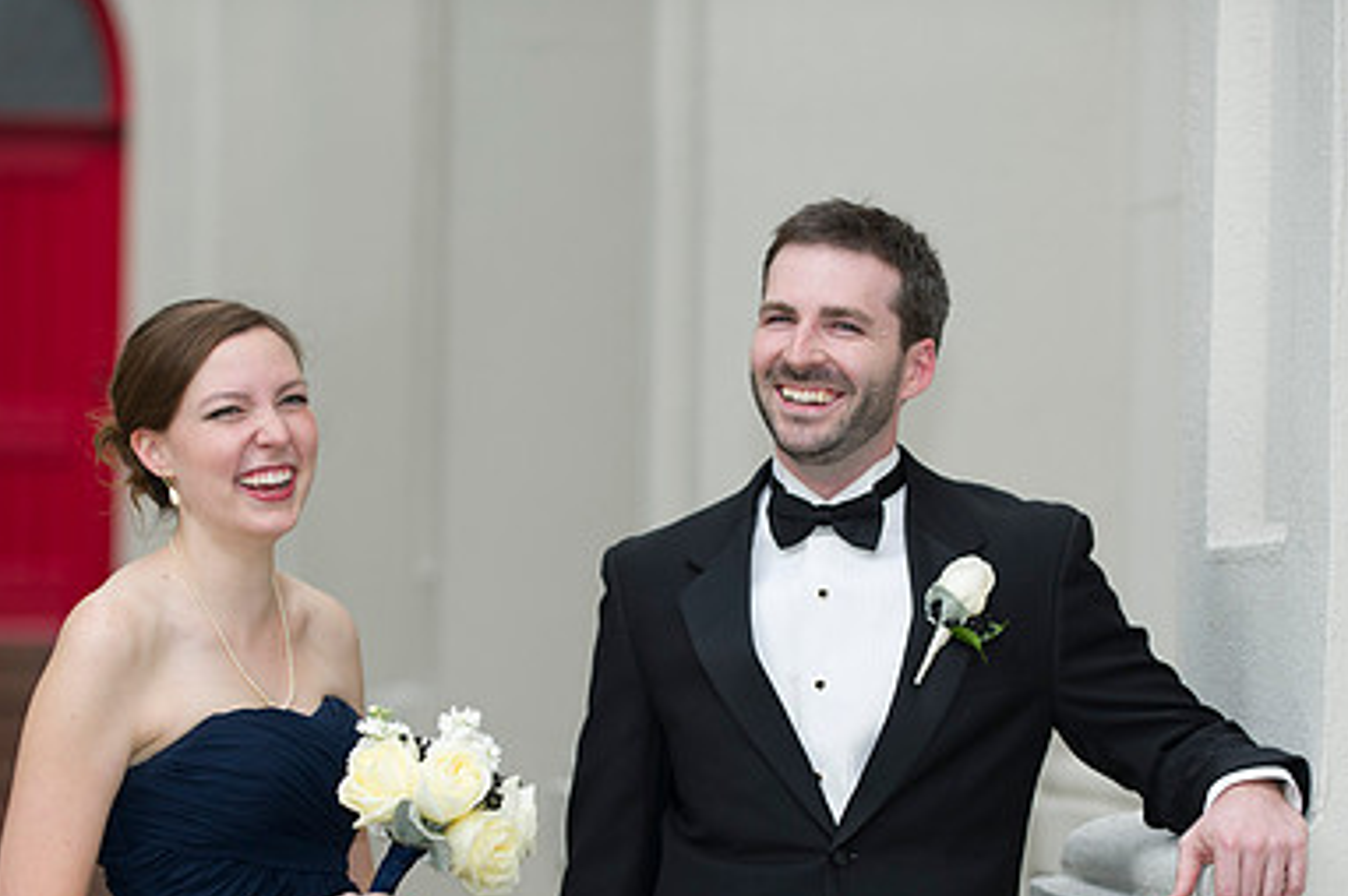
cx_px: 670
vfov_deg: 7.8
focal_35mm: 176
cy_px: 614
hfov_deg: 11.7
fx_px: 6584
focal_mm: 116
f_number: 2.8
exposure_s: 1/125
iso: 400
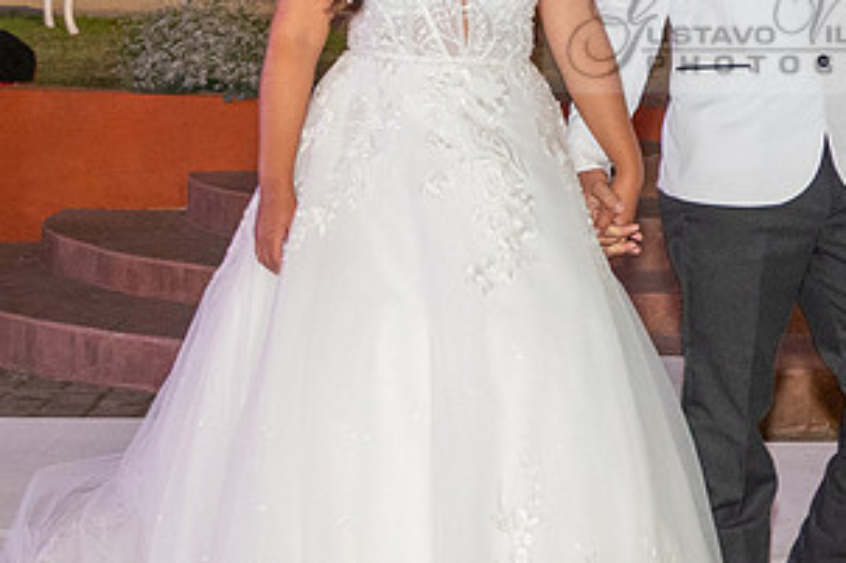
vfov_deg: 12.6
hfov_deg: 18.9
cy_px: 186
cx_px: 586
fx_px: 2537
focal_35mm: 108
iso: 2000
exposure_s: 1/160
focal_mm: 28
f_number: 4
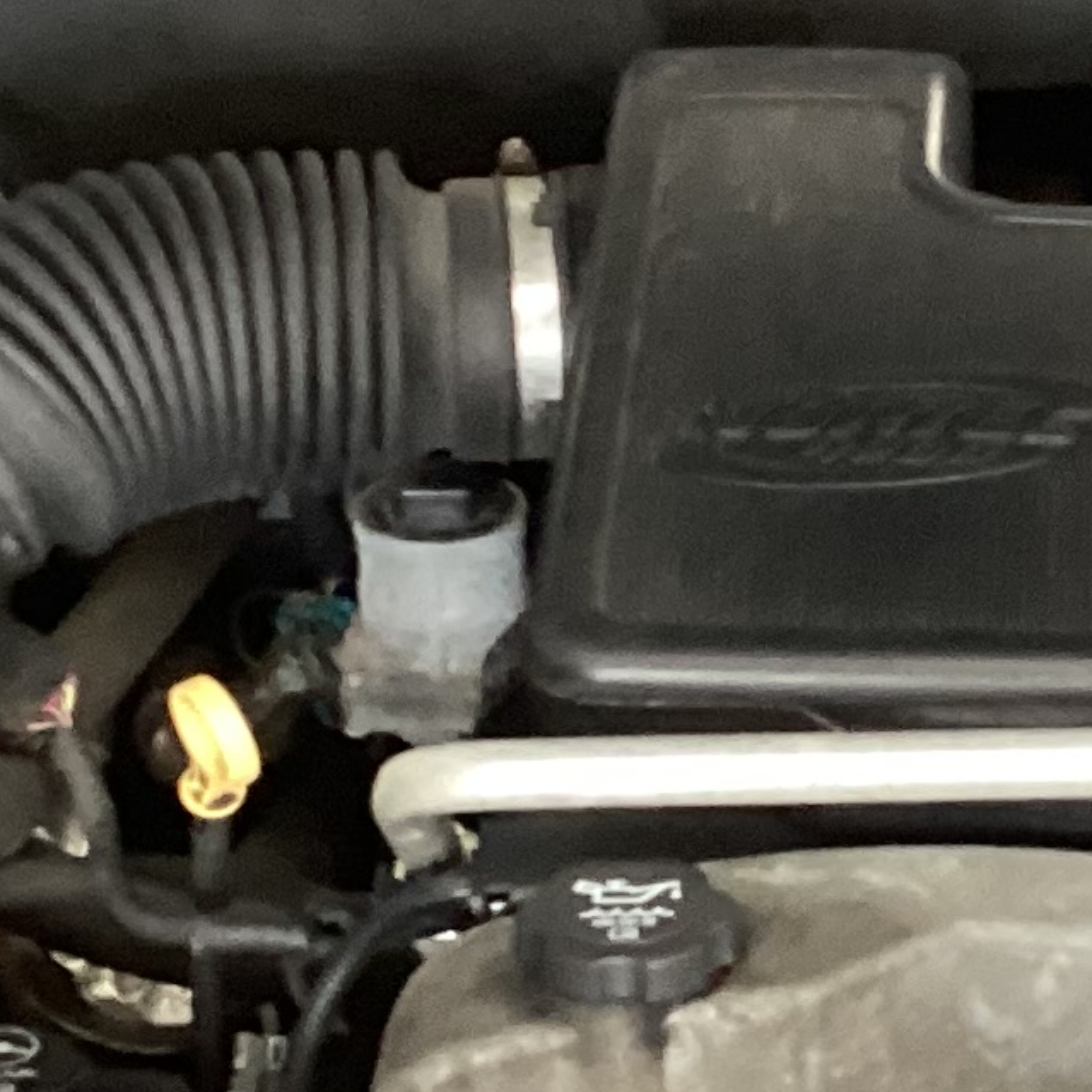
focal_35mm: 140
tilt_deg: -32.5
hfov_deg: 12.3
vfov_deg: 12.4
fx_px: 4997
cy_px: 772
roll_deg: -0.7
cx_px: 1130
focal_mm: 3.3
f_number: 2.4
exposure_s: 1/33
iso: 320
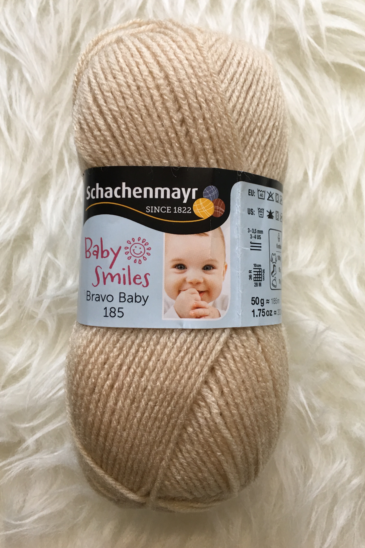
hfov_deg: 40.0
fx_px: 502
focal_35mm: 33
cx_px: 186
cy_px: 261
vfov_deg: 57.2
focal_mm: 4.15
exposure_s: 1/17
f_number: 2.2
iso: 40
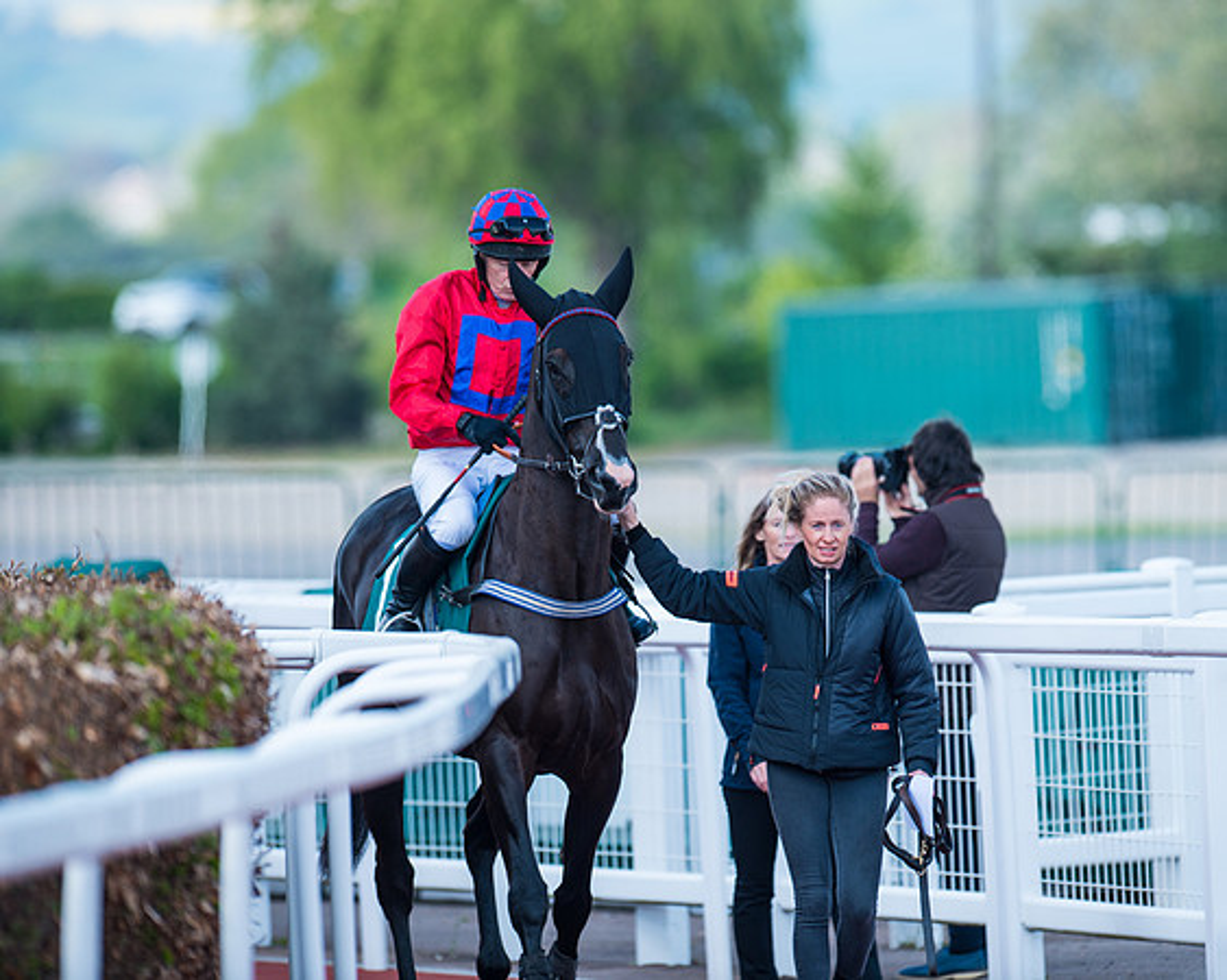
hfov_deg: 4.3
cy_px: 490
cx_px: 738
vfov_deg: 3.4
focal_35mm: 451
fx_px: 16373
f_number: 5
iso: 160
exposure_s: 1/640
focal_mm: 400
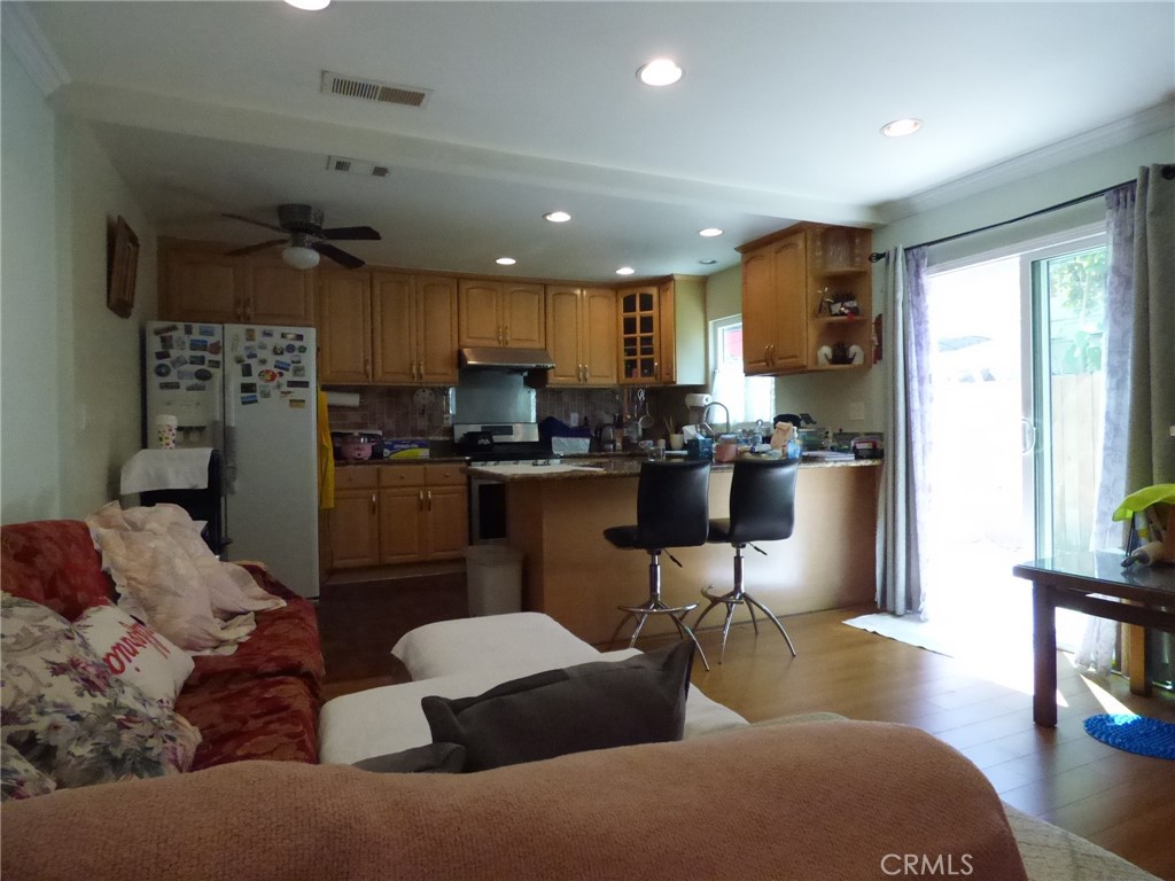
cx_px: 588
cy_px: 440
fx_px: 679
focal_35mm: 20
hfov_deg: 81.7
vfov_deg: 66.0
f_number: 2.8
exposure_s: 1/800
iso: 1600
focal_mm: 3.58
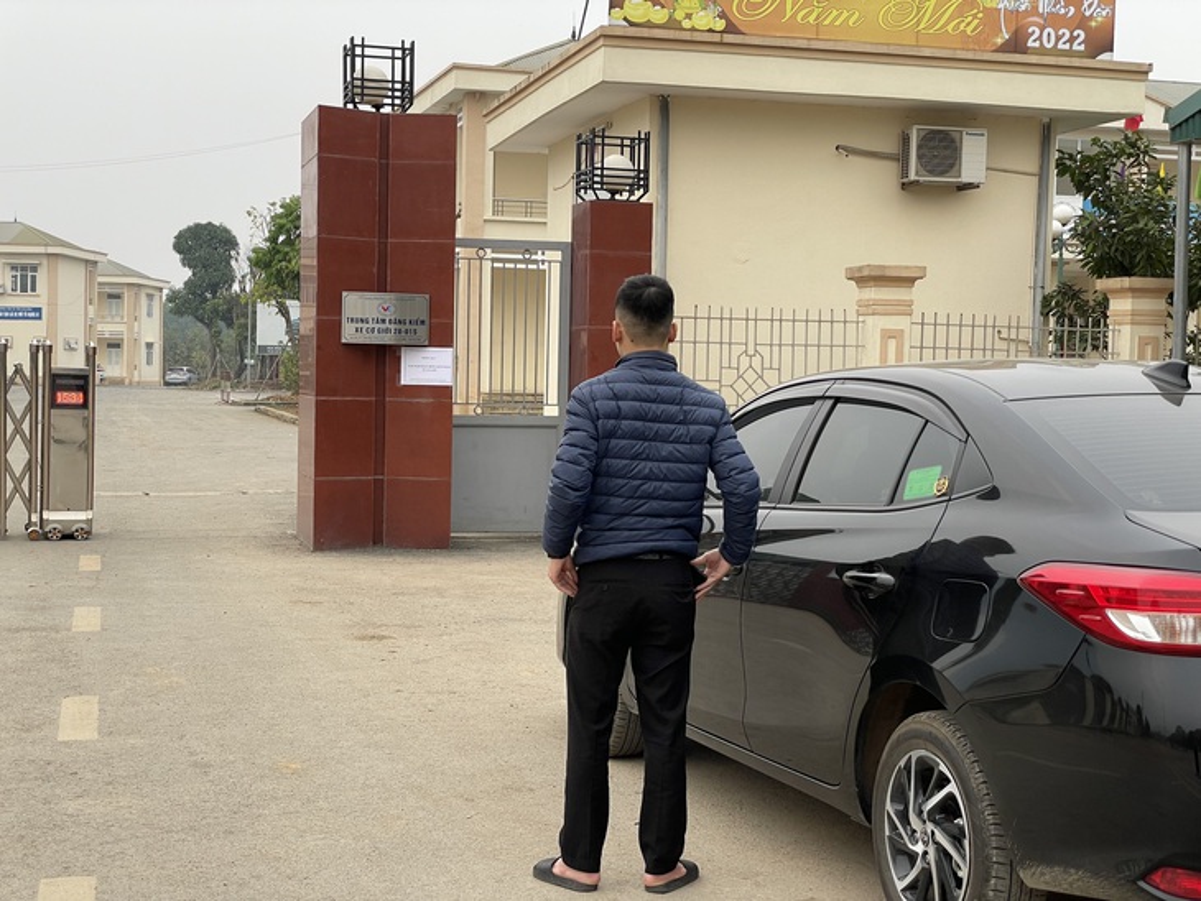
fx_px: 1805
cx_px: 600
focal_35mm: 52
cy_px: 450
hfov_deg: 36.8
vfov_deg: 28.0
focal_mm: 6
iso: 25
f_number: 2
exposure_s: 1/130
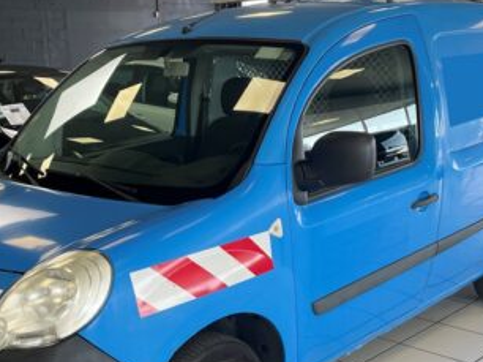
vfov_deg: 28.2
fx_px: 711
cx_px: 219
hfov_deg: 37.5
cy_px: 258
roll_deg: +1.0
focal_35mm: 51
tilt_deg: -17.3
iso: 40
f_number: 1.6
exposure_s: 1/121
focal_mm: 4.2
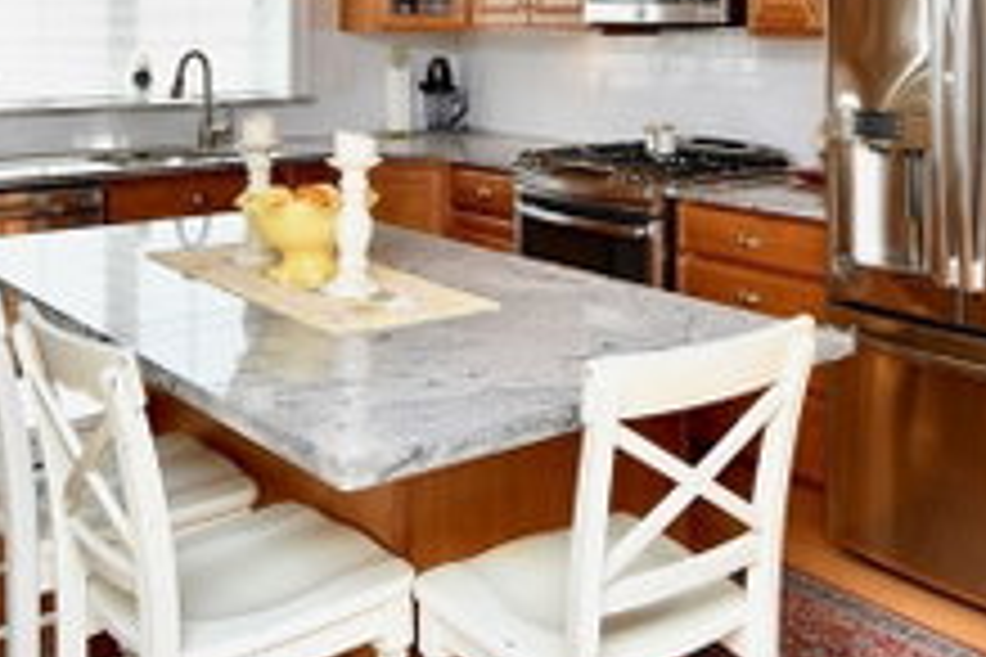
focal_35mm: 46
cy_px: 36
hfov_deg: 41.7
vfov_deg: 27.9
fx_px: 1260
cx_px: 714
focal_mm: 14
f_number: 4.5
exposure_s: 1/80
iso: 200
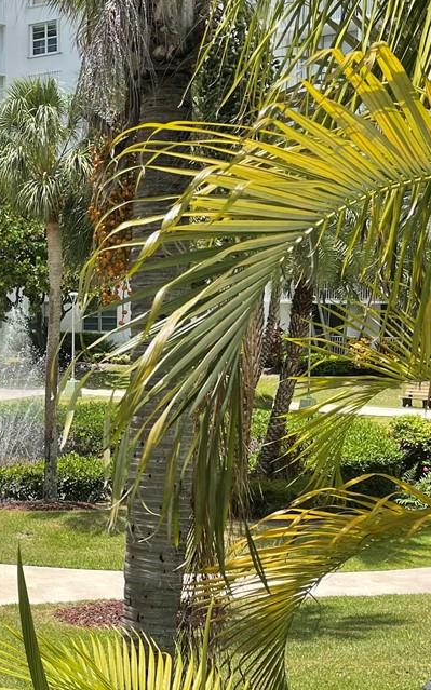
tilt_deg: -8.2
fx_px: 1298
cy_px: 431
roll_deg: +0.5
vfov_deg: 29.7
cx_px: -165
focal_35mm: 69
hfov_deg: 17.4
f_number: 1.6
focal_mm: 5.1
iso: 32
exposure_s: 1/2597
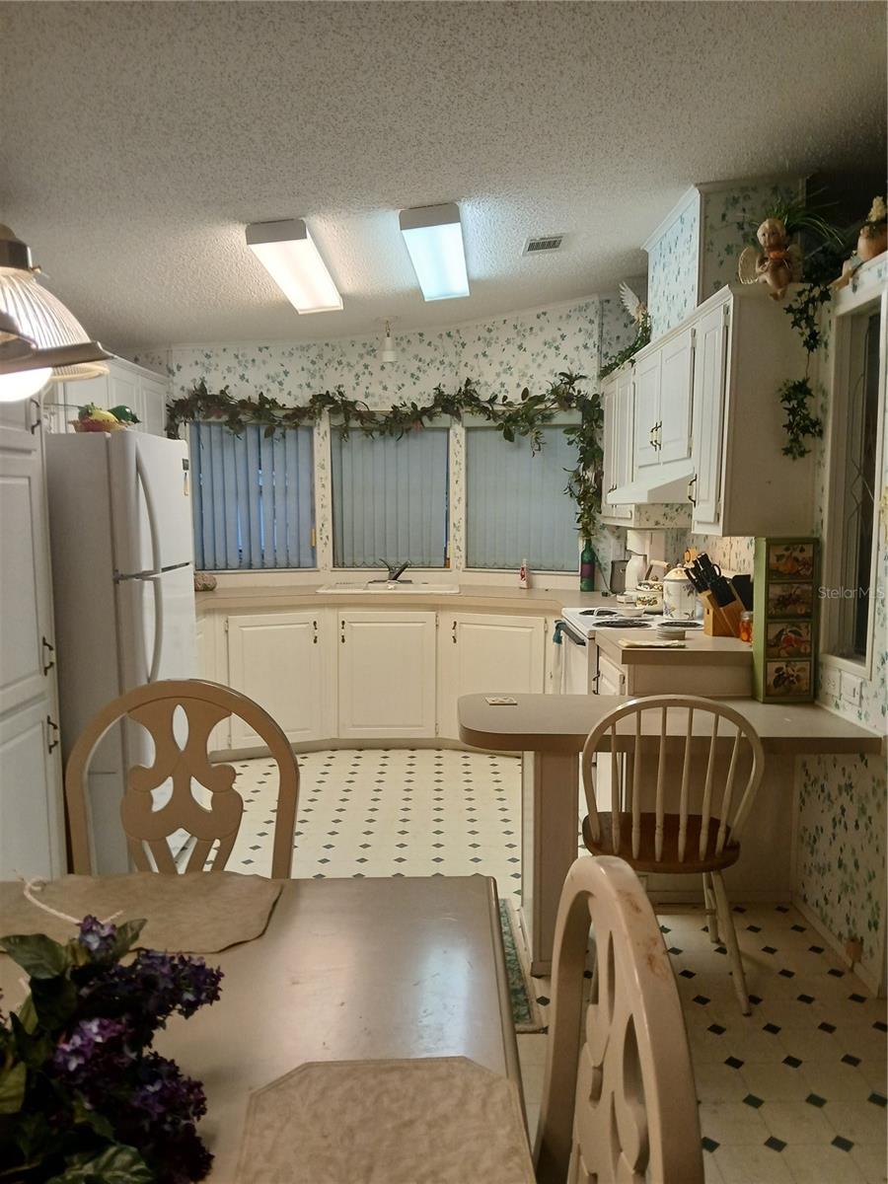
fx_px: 889
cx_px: 444
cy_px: 592
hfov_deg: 53.1
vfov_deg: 67.3
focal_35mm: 26
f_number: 1.8
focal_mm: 3.98
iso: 100
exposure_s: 1/60
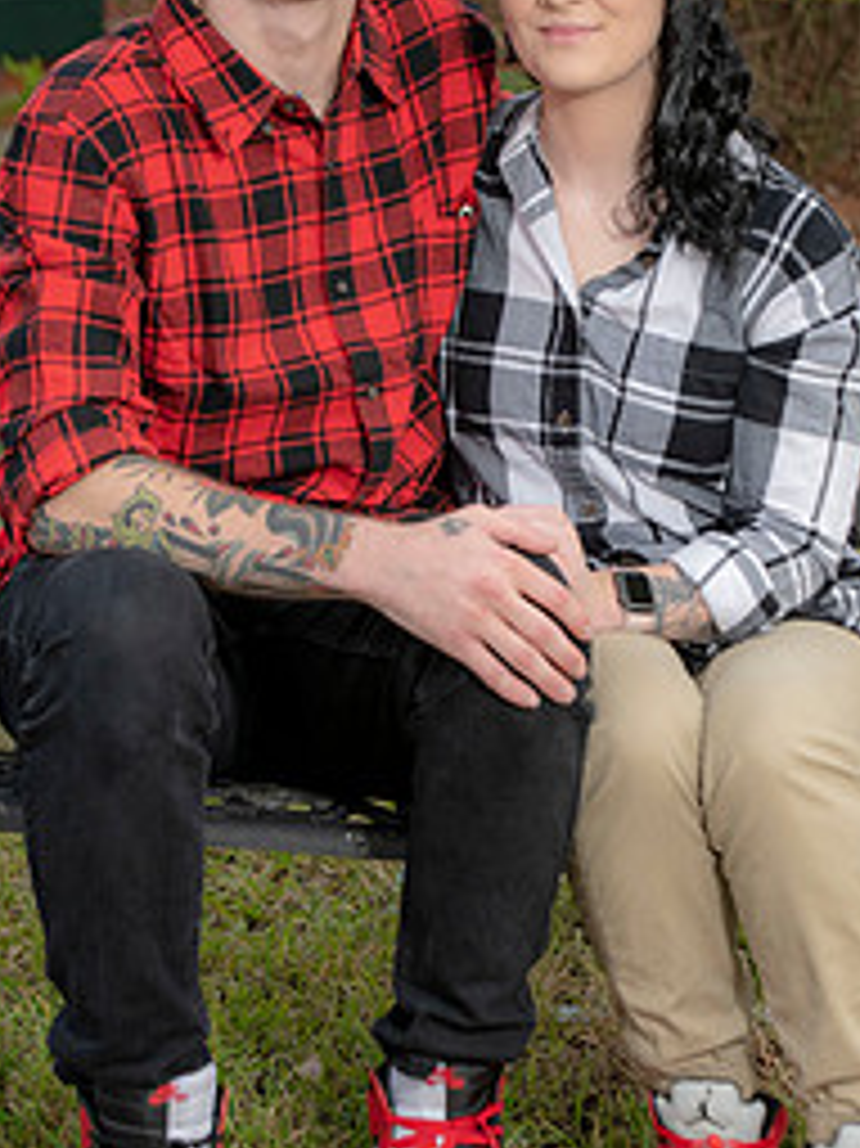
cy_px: 590
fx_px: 4509
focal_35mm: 136
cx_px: 545
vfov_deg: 14.5
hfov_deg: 10.9
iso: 320
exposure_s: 1/250
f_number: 5
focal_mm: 80
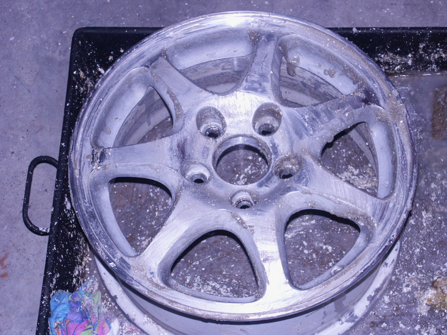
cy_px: 168
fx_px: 1317
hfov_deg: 19.3
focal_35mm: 102
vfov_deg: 14.5
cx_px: 224
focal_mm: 25.22
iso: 200
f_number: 3.5
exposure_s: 1/90
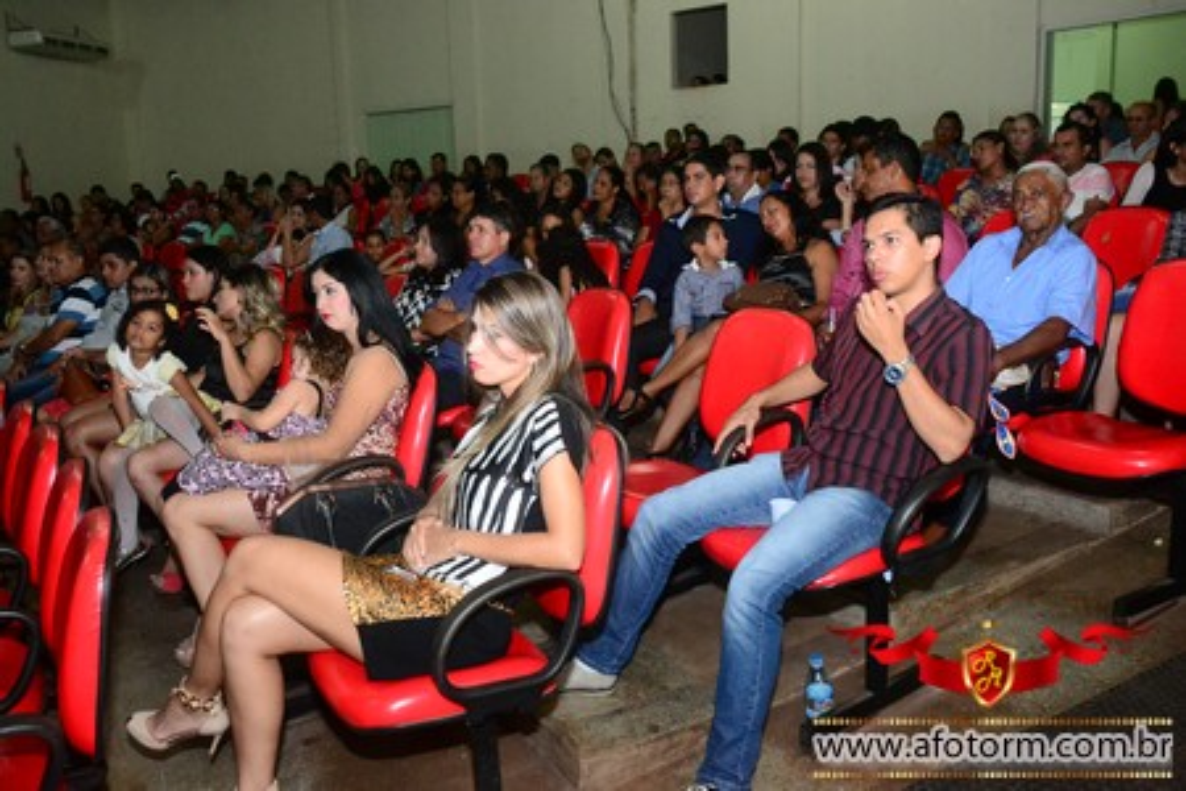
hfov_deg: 61.9
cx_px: 593
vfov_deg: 43.6
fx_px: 988
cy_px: 396
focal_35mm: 30
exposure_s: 1/80
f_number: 5.6
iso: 3200
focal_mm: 20
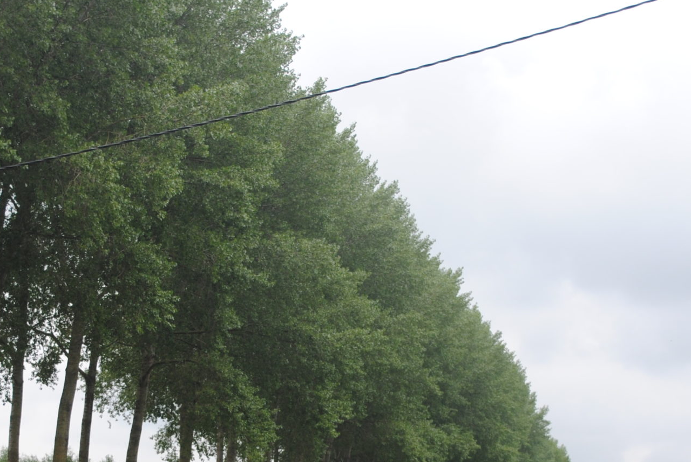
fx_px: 1614
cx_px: 306
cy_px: 447
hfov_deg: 24.1
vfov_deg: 16.0
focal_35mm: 84
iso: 100
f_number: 6.3
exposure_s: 1/160
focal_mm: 28
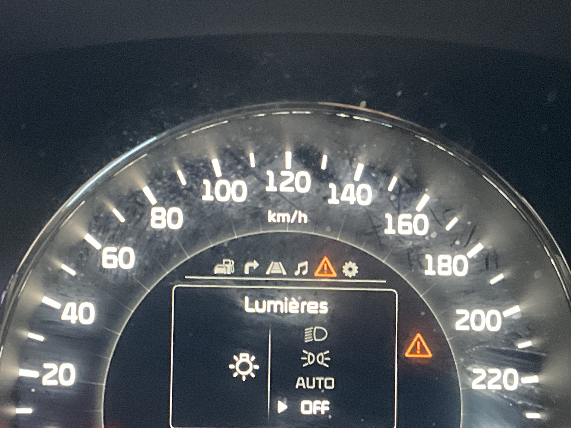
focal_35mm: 78
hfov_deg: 25.0
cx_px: 283
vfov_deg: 18.8
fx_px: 1287
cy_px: 287
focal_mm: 3
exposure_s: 1/25
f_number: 1.8
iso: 400
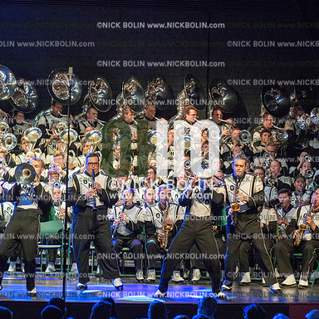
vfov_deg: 8.8
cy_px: 160
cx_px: 160
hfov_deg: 8.8
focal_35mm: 199
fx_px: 2075
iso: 8000
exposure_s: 1/250
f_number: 5.6
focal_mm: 155
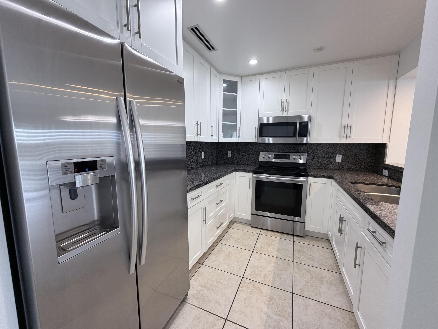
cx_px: 219
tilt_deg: -6.6
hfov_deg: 102.1
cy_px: 164
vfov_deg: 85.7
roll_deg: -0.1
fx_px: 177
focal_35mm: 14
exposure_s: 1/60
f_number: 2.2
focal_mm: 2.22
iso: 160
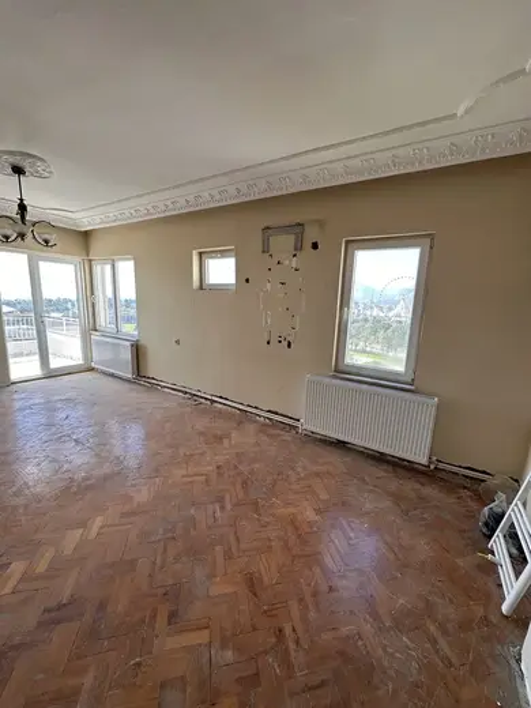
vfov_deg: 102.1
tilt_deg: -10.5
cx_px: 266
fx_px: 286
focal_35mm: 14
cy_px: 354
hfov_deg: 85.7
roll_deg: -3.5
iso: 40
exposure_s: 1/99
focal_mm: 2.22
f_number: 2.2
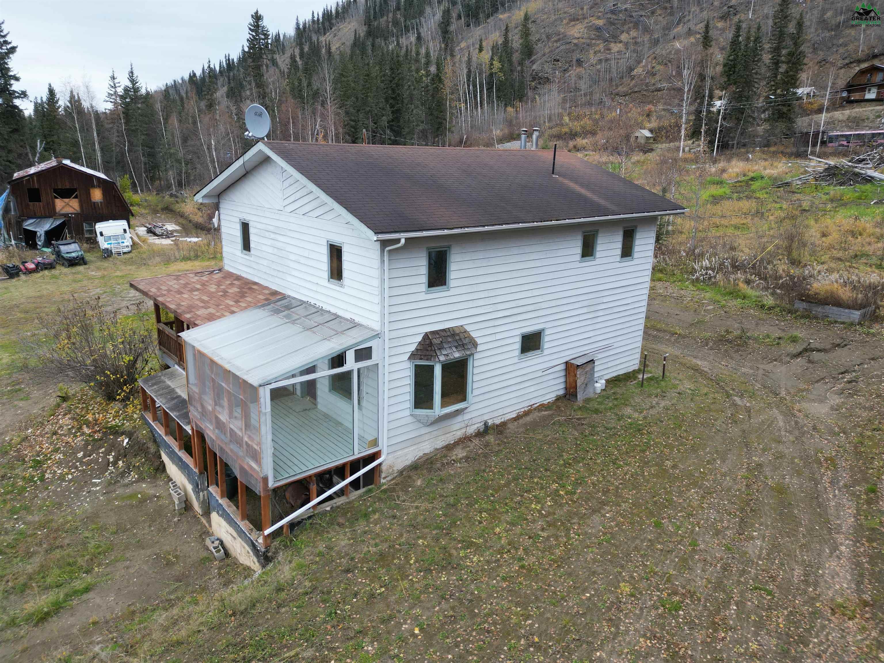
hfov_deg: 71.6
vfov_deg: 56.8
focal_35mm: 24
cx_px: 442
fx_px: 613
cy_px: 332
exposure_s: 1/250
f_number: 1.7
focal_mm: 6.72
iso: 200
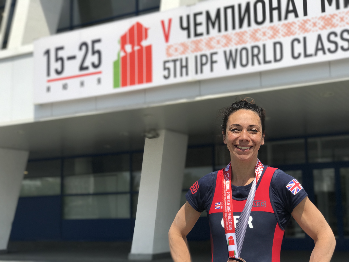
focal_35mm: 57
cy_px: 131
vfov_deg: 25.7
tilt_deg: +8.5
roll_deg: -0.1
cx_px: 174
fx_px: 575
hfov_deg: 33.8
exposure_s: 1/1140
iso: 20
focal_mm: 6.6
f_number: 2.8
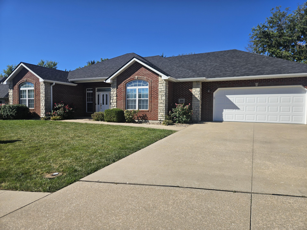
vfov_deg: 58.9
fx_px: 204
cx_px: 154
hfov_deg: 73.9
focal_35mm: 23
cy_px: 115
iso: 25
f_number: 1.8
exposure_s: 1/2443
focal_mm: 5.4
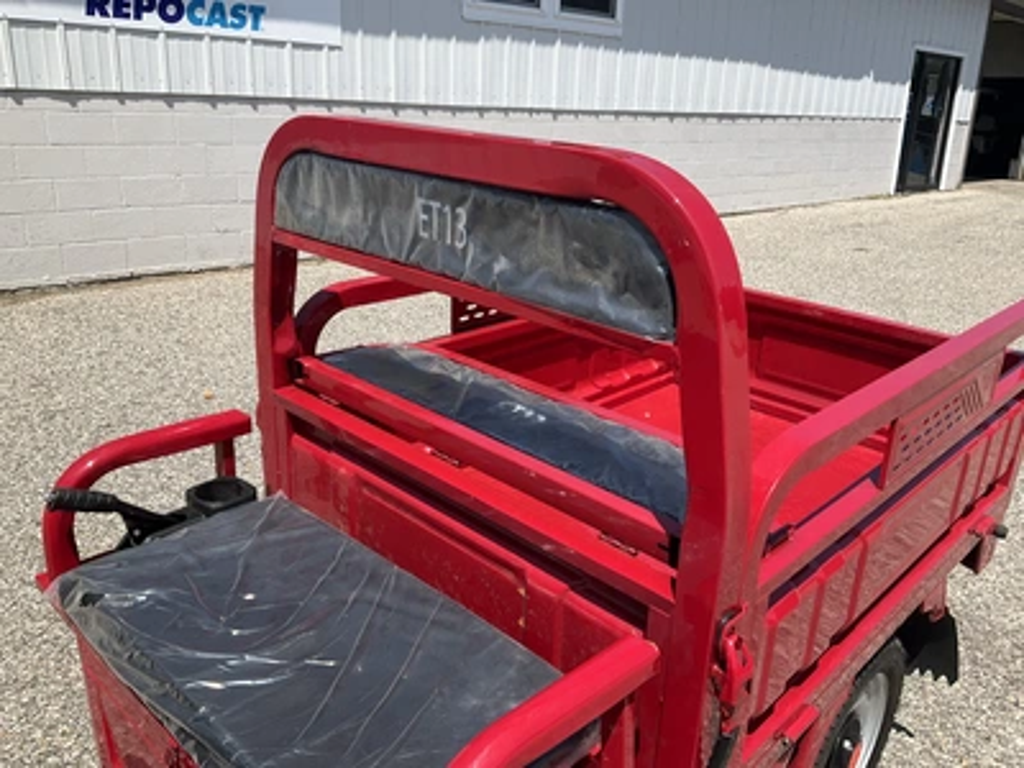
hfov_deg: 61.7
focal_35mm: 29
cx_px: 512
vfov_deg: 48.2
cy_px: 384
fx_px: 858
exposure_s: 1/1912
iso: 25
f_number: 1.8
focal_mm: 3
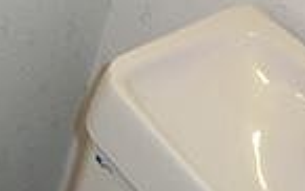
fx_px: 932
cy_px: 298
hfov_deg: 17.5
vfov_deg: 11.2
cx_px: -84
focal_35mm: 112
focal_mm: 4.24
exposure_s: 1/60
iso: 400
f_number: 3
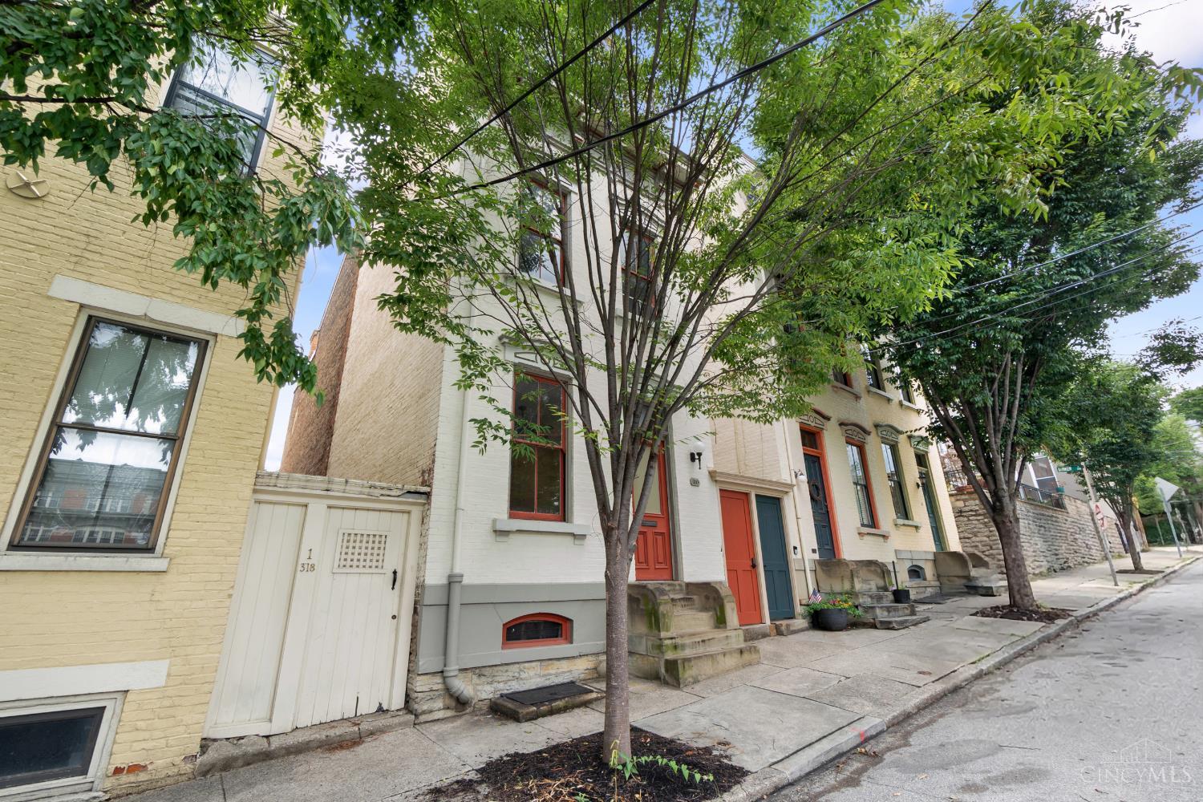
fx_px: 501
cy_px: 401
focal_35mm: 15
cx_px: 602
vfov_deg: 77.3
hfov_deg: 100.4
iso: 400
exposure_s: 1/30
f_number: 8
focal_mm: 10
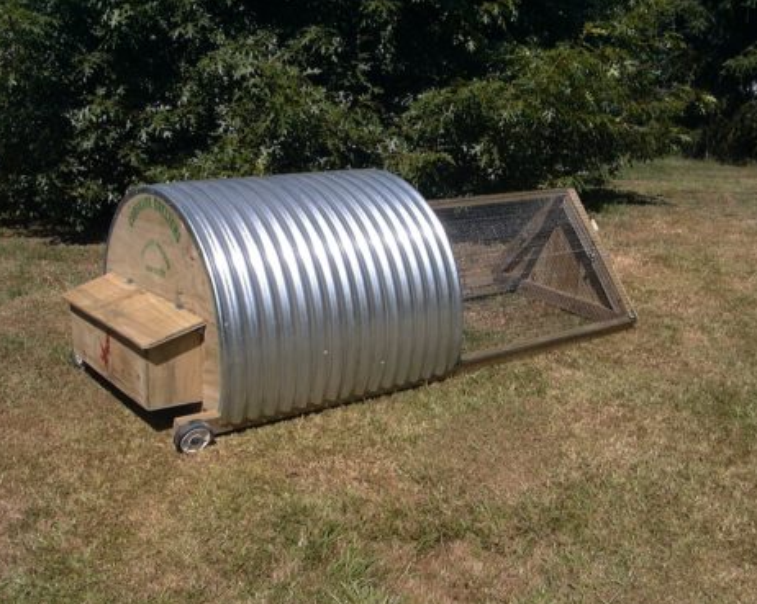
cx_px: 365
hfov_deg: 49.1
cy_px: 304
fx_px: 828
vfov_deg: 40.1
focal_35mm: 37
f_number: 8
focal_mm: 5.4
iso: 100
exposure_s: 1/304
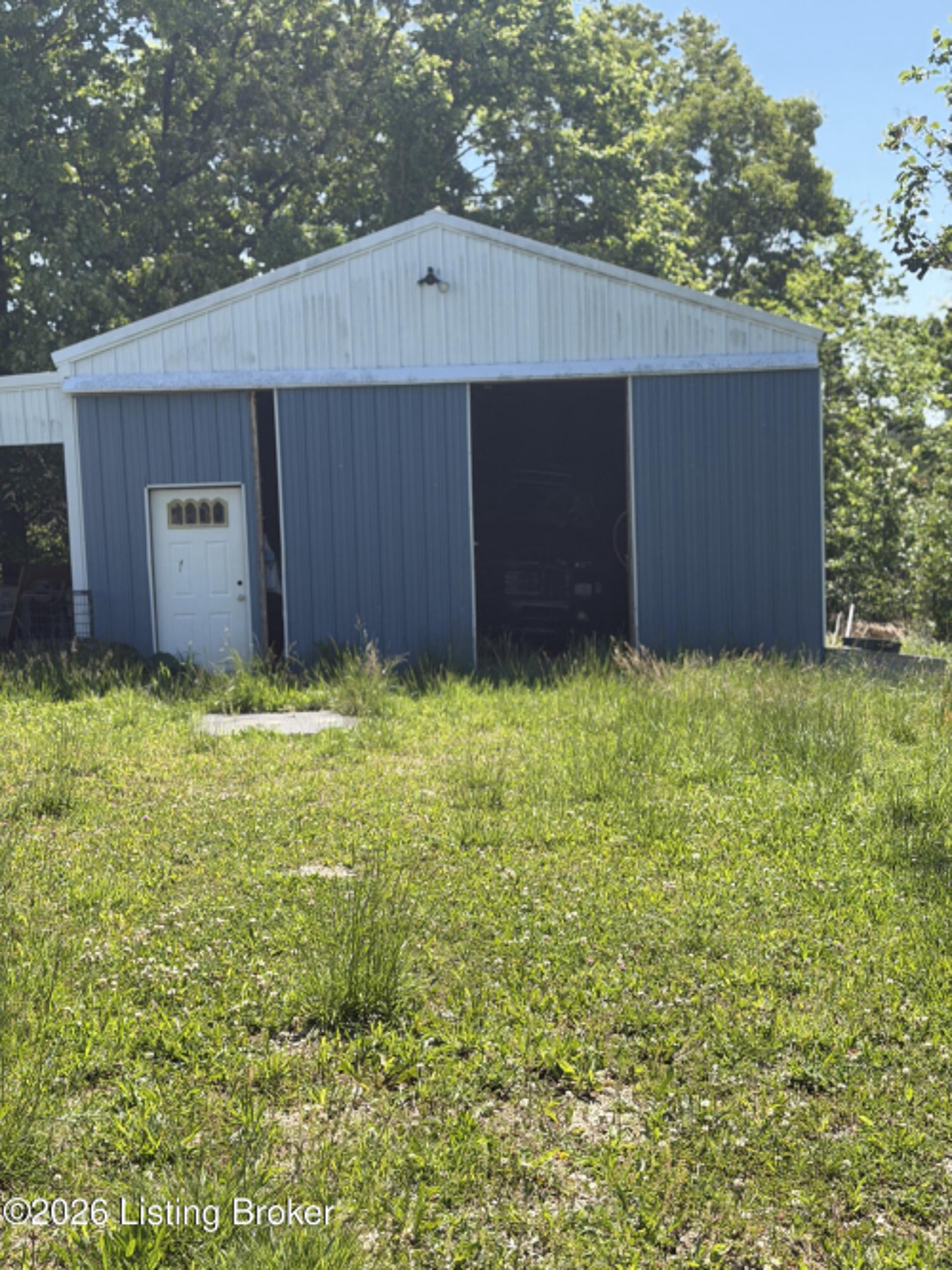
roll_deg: +1.5
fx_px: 1761
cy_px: 635
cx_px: 476
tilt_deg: -5.8
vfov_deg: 39.7
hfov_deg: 30.3
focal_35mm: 48
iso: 80
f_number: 1.78
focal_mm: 6.76
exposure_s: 1/2865
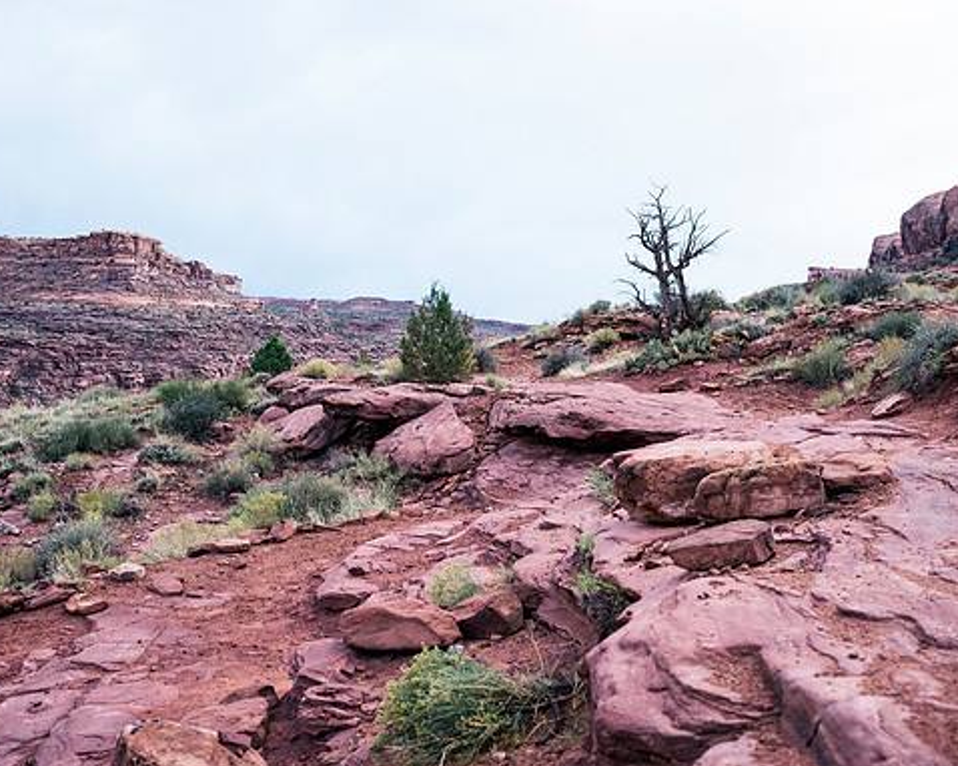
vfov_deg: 36.5
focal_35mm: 41
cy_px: 384
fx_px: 1162
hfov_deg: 44.8
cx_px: 457
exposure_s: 1/160
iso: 3200
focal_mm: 36
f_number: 4.5
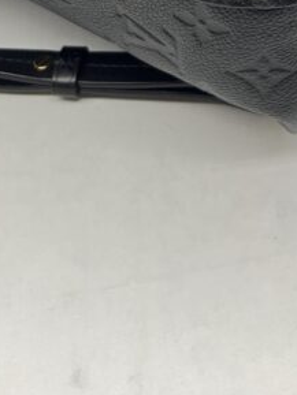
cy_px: -269
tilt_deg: -36.0
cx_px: 268
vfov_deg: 17.9
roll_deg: -0.5
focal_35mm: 92
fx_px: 1052
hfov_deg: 15.9
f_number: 1.5
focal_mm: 5.7
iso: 50
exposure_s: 1/100
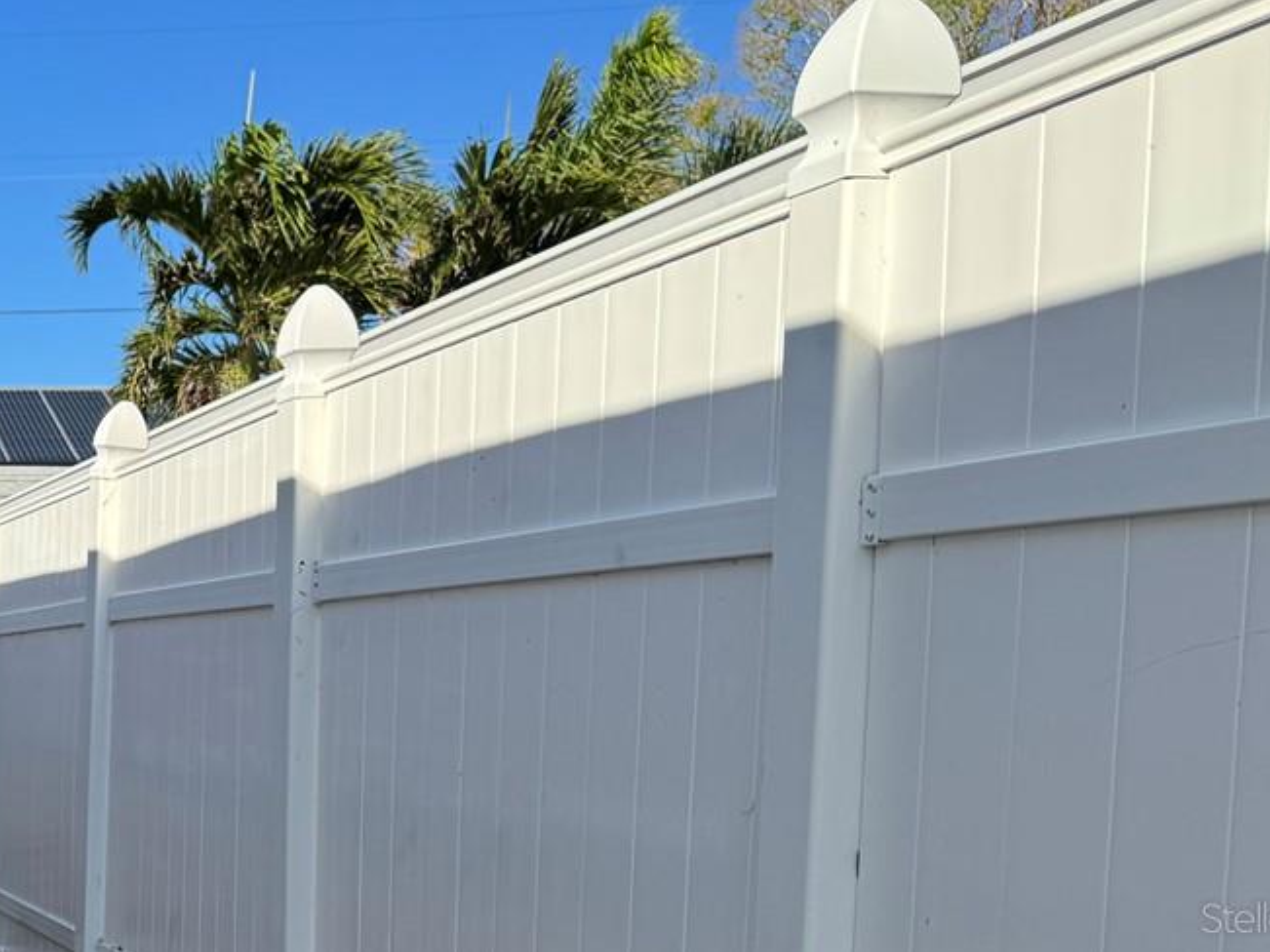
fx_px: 2164
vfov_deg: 23.9
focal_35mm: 59
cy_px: 917
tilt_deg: -7.9
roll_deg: +0.1
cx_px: -176
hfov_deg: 29.1
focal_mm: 6.76
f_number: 1.78
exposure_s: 1/2604
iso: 80
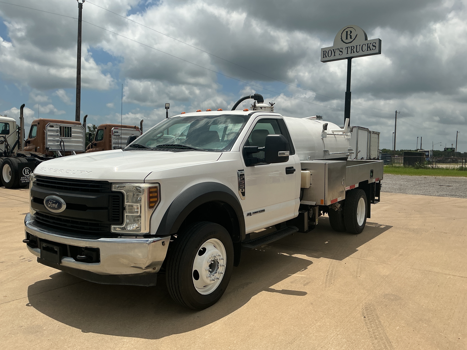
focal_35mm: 29
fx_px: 391
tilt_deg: -2.5
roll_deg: -0.6
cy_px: 175
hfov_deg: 61.7
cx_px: 234
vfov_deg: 48.2
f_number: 1.8
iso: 25
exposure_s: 1/4785
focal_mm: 3
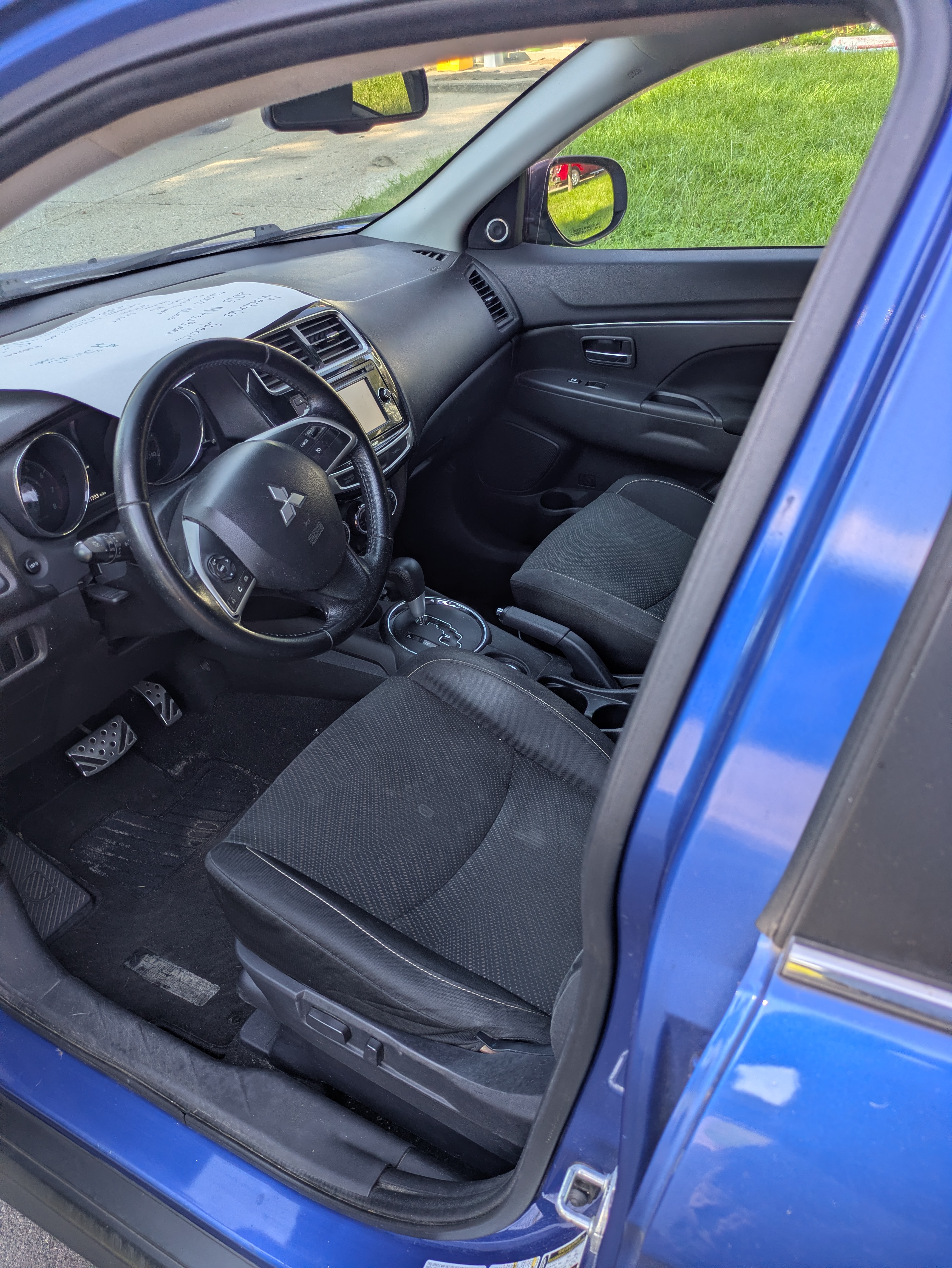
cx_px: 476
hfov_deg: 54.9
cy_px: 634
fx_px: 916
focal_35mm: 25
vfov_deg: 69.4
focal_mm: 5.43
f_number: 1.89
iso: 43
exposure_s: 1/342
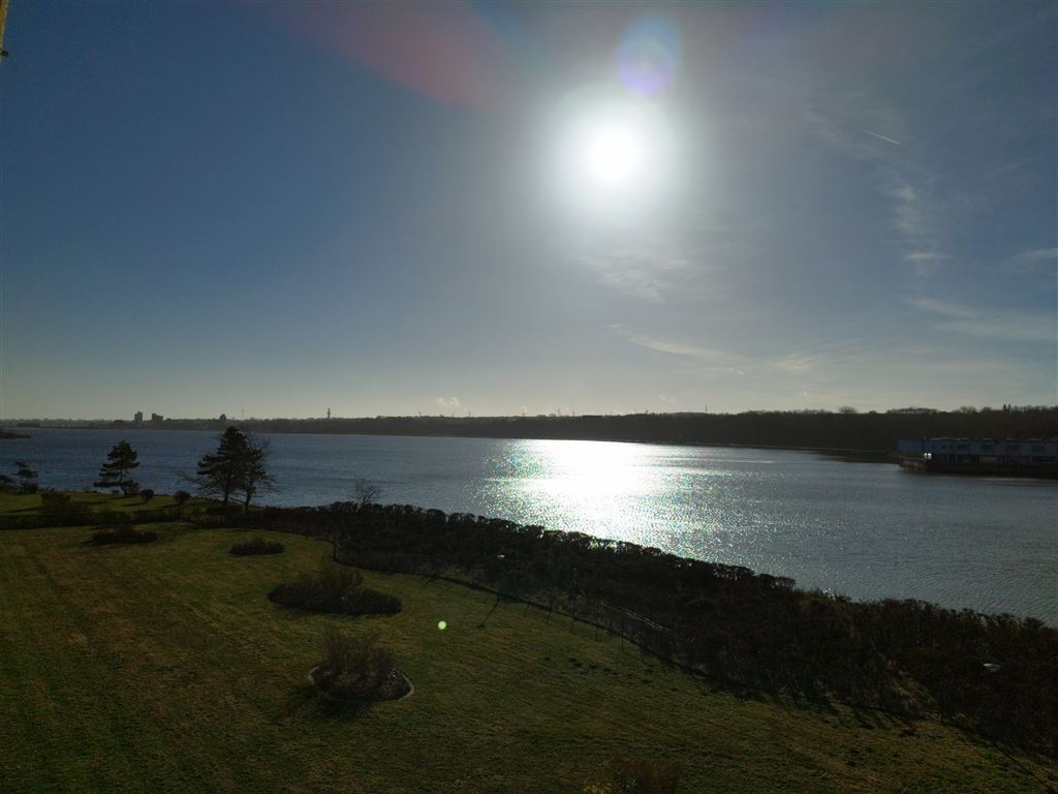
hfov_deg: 71.6
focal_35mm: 24
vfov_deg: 56.8
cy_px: 397
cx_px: 529
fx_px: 734
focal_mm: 5.89
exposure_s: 1/8753
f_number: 1.89
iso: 50
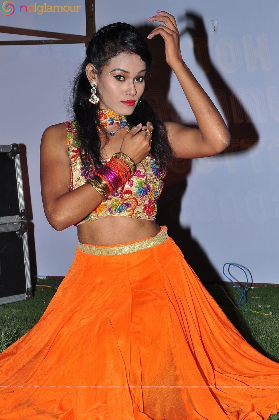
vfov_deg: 26.0
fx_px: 909
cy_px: 210
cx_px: 140
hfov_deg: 17.4
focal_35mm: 78
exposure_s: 1/125
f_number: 11
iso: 400
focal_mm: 52
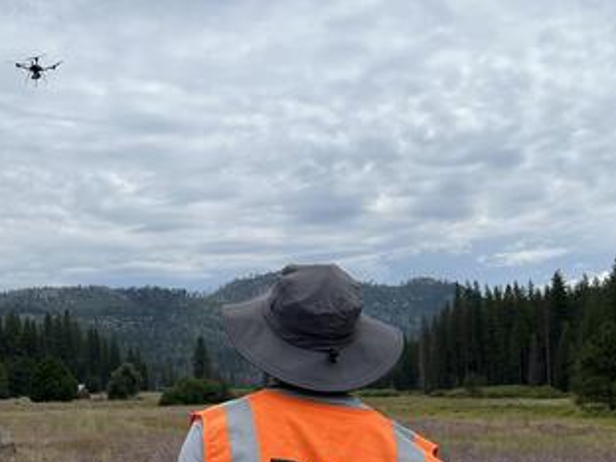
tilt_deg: +4.8
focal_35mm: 50
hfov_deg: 37.0
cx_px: 132
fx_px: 890
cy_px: 318
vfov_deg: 28.9
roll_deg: +0.7
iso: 50
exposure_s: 1/8696
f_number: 1.5
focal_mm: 5.7
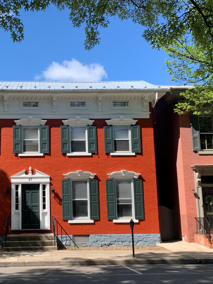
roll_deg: +0.2
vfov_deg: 52.6
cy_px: 143
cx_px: 30
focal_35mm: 35
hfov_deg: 38.5
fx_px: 287
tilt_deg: +9.3
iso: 25
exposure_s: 1/903
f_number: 1.8
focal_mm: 4.25
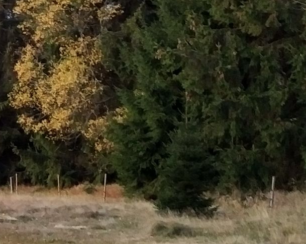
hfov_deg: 16.9
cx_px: -196
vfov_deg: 15.5
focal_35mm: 99
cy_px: 79
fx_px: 897
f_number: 2.2
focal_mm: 4.75
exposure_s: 1/30
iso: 304
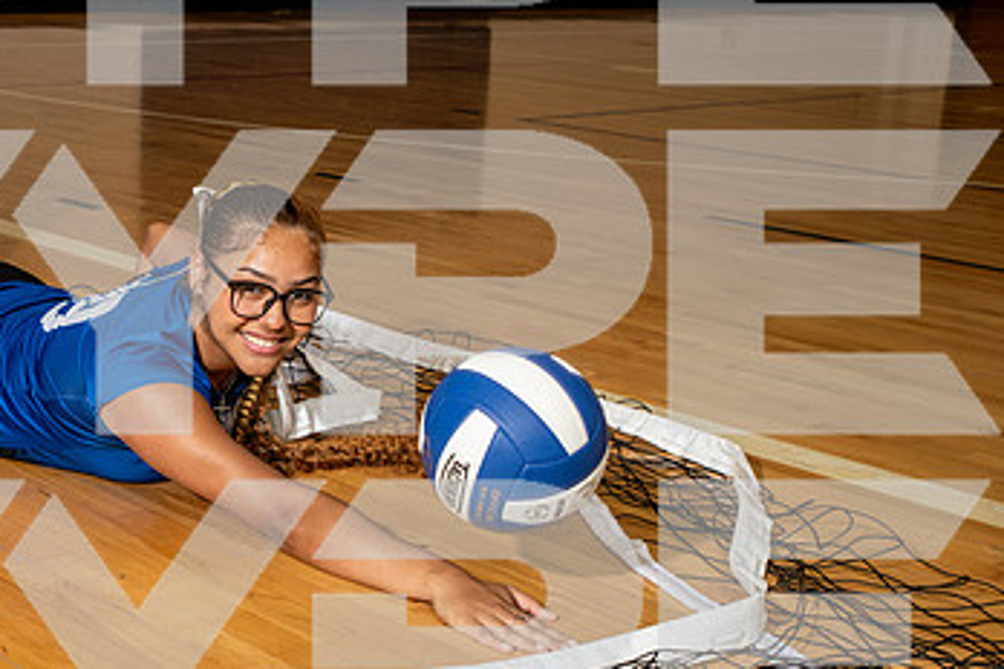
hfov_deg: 32.8
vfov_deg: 22.6
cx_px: 265
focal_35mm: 60
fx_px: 1673
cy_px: 284
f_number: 7.1
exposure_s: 1/250
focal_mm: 36
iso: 320
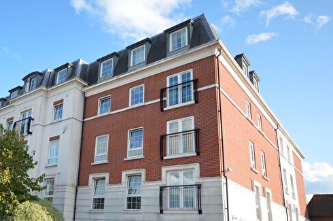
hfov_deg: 59.8
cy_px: 147
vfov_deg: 42.9
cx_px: 98
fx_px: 277
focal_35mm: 30
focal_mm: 14
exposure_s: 1/125
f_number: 5.6
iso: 100
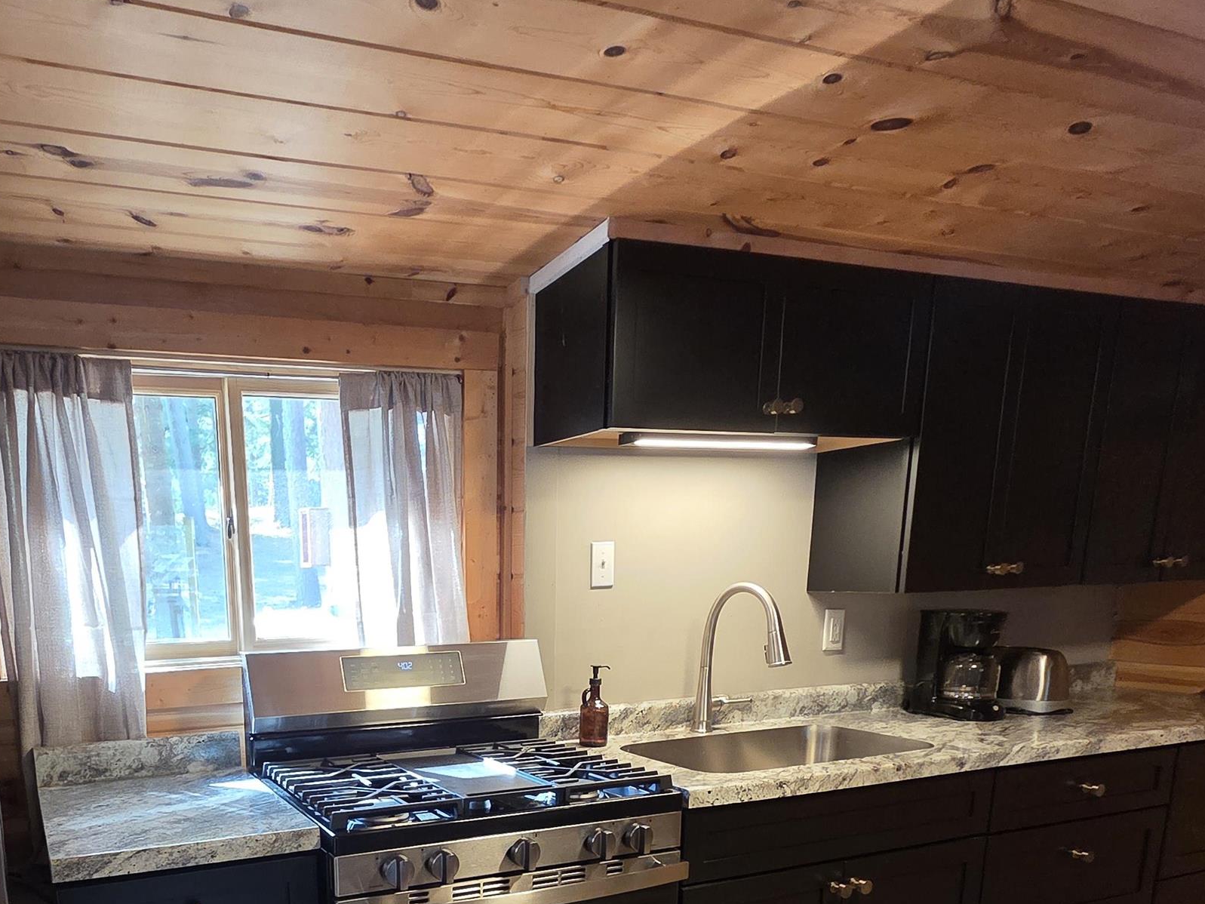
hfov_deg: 67.2
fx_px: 870
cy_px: 792
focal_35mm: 25
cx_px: 388
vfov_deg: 49.6
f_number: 2.2
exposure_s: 1/60
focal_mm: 2.2
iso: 640
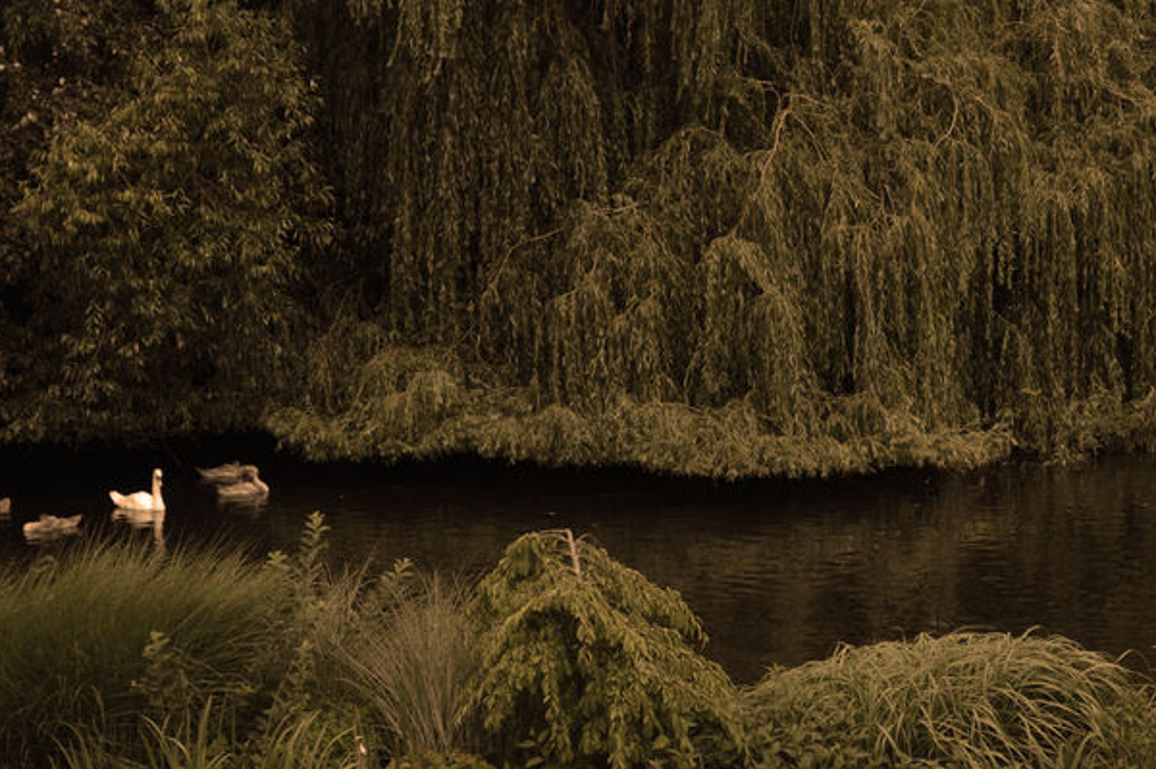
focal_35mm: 108
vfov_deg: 12.7
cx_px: 763
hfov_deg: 18.9
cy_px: 392
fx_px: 3465
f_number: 5.6
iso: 100
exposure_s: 1/640
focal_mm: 48
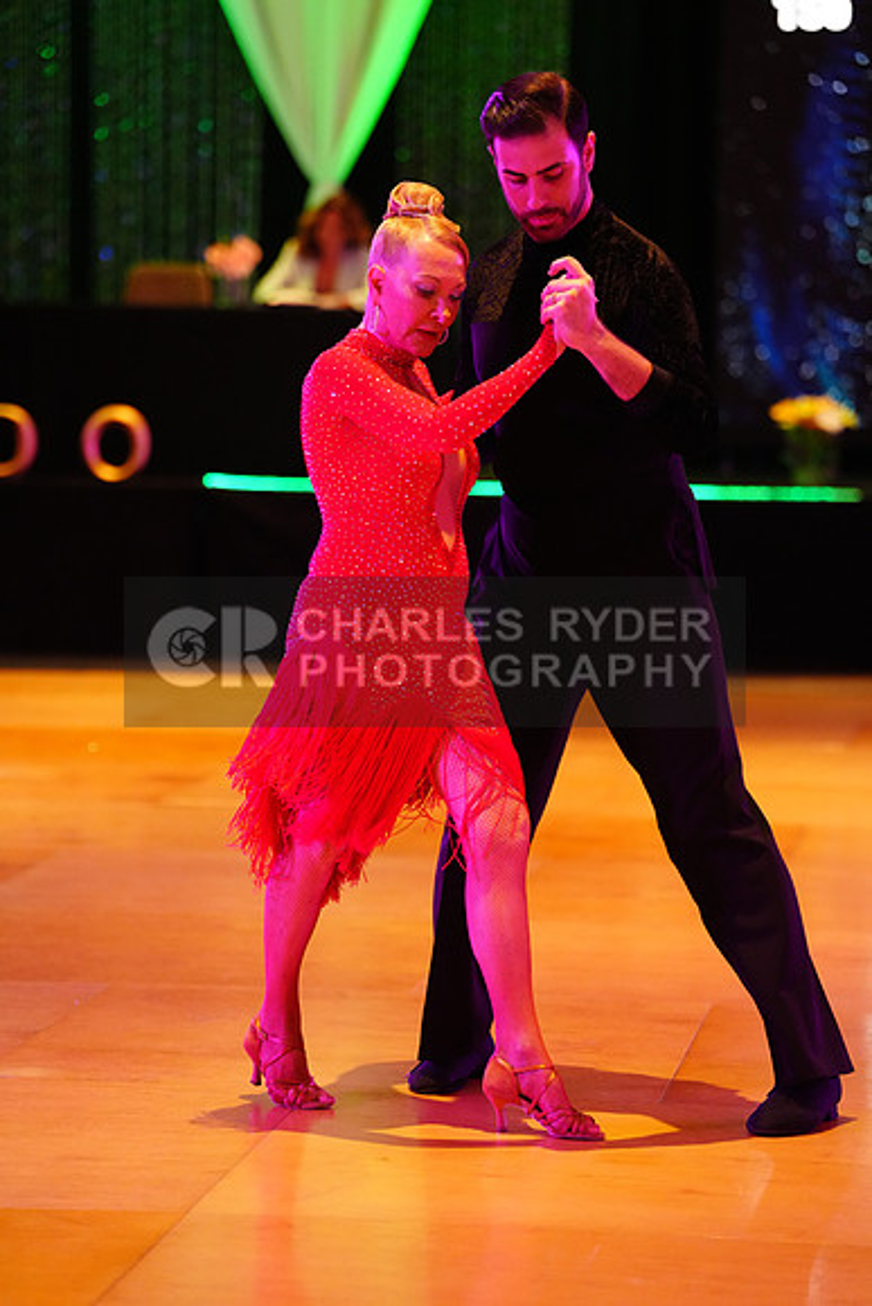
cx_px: 436
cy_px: 653
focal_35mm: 127
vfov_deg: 16.1
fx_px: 4611
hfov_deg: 10.8
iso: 5000
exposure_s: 1/320
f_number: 2.8
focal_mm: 127
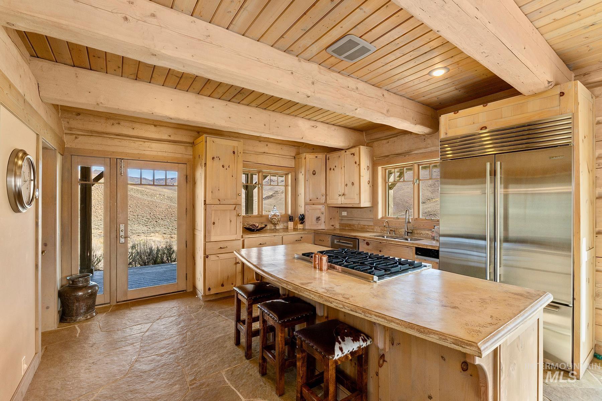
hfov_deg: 97.1
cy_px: 200
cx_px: 301
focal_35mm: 16
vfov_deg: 74.1
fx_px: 266
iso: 200
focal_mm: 10.6
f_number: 9
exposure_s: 1/30
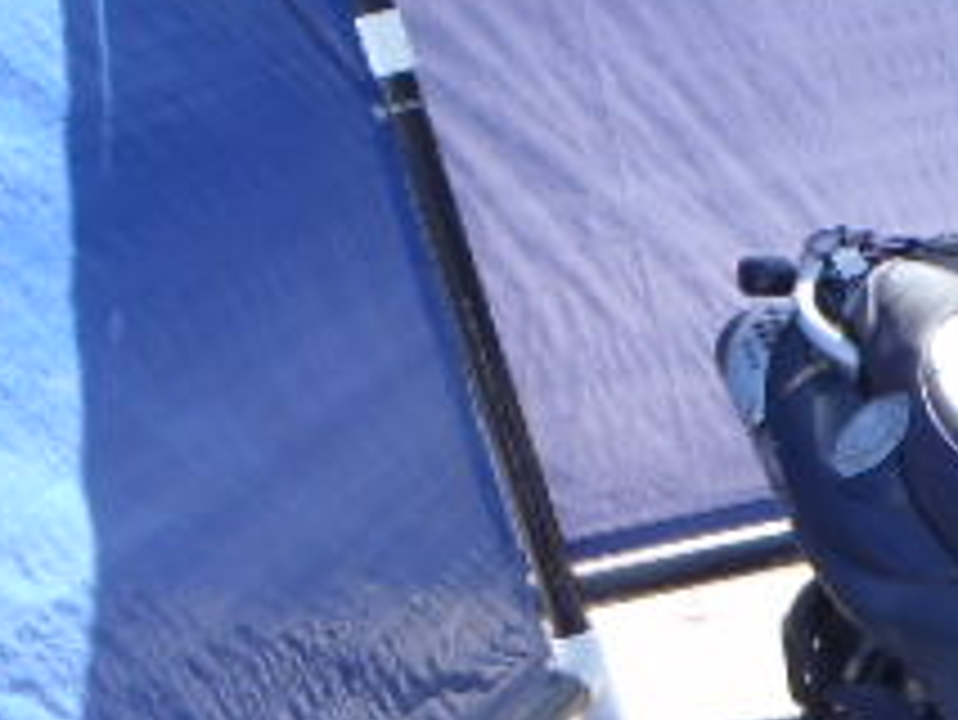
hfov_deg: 21.2
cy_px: 873
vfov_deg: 16.8
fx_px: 2326
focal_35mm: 84
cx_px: 1232
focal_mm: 5
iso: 80
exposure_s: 1/160
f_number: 4.5
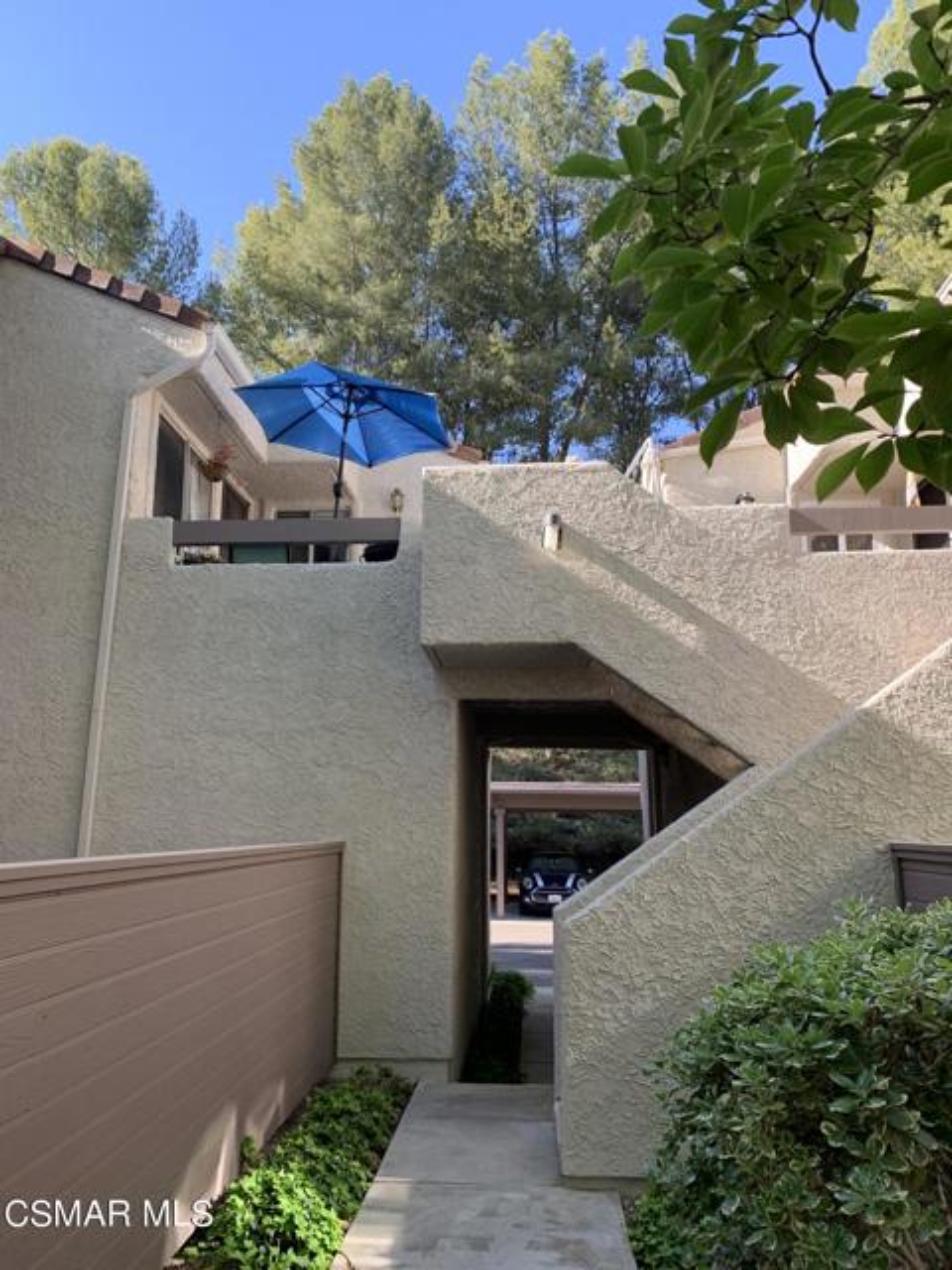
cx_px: 476
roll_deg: -0.1
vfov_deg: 67.3
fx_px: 953
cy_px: 635
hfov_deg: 53.1
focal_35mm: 26
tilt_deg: +12.7
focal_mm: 4.25
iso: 25
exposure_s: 1/291
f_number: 1.8
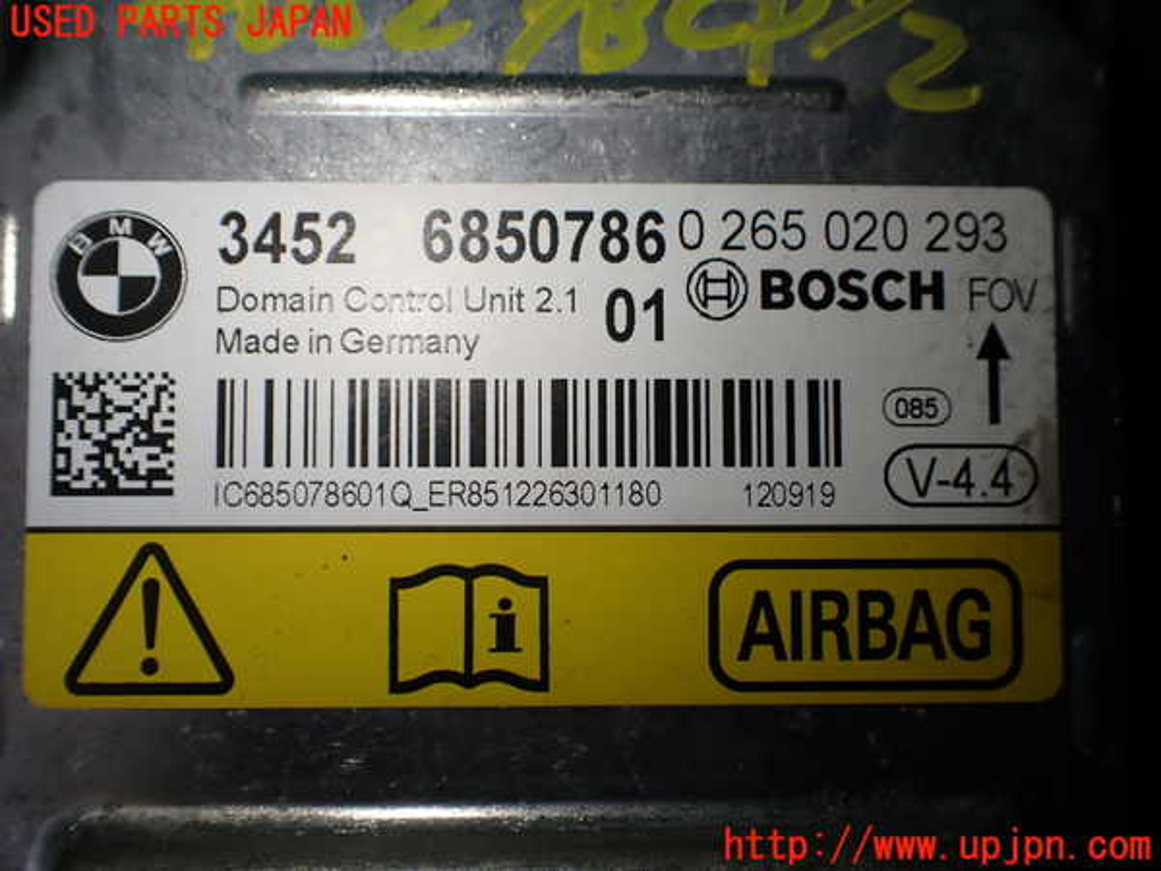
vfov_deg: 46.8
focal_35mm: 30
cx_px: 580
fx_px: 1006
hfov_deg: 60.0
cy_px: 436
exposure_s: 1/200
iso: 100
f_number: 2.3
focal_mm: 5.4
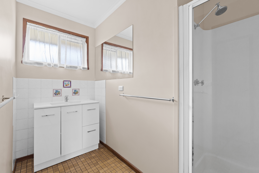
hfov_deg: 100.4
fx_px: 108
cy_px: 86
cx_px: 130
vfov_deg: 77.3
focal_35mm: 15
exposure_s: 3.2
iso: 200
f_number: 8
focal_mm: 10
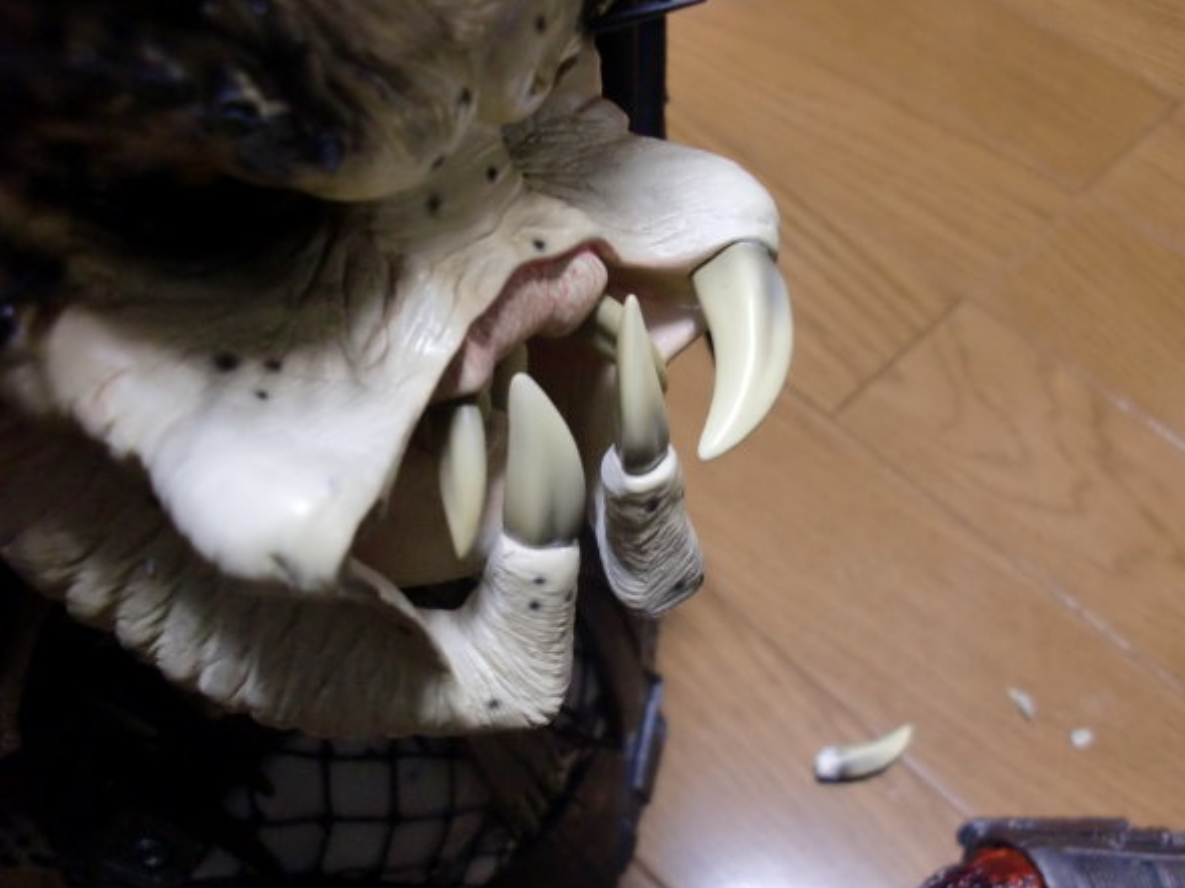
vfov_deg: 36.8
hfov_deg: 47.9
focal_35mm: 39
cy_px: 457
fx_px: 1335
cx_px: 606
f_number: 2.8
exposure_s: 1/50
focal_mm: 6.3
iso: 400
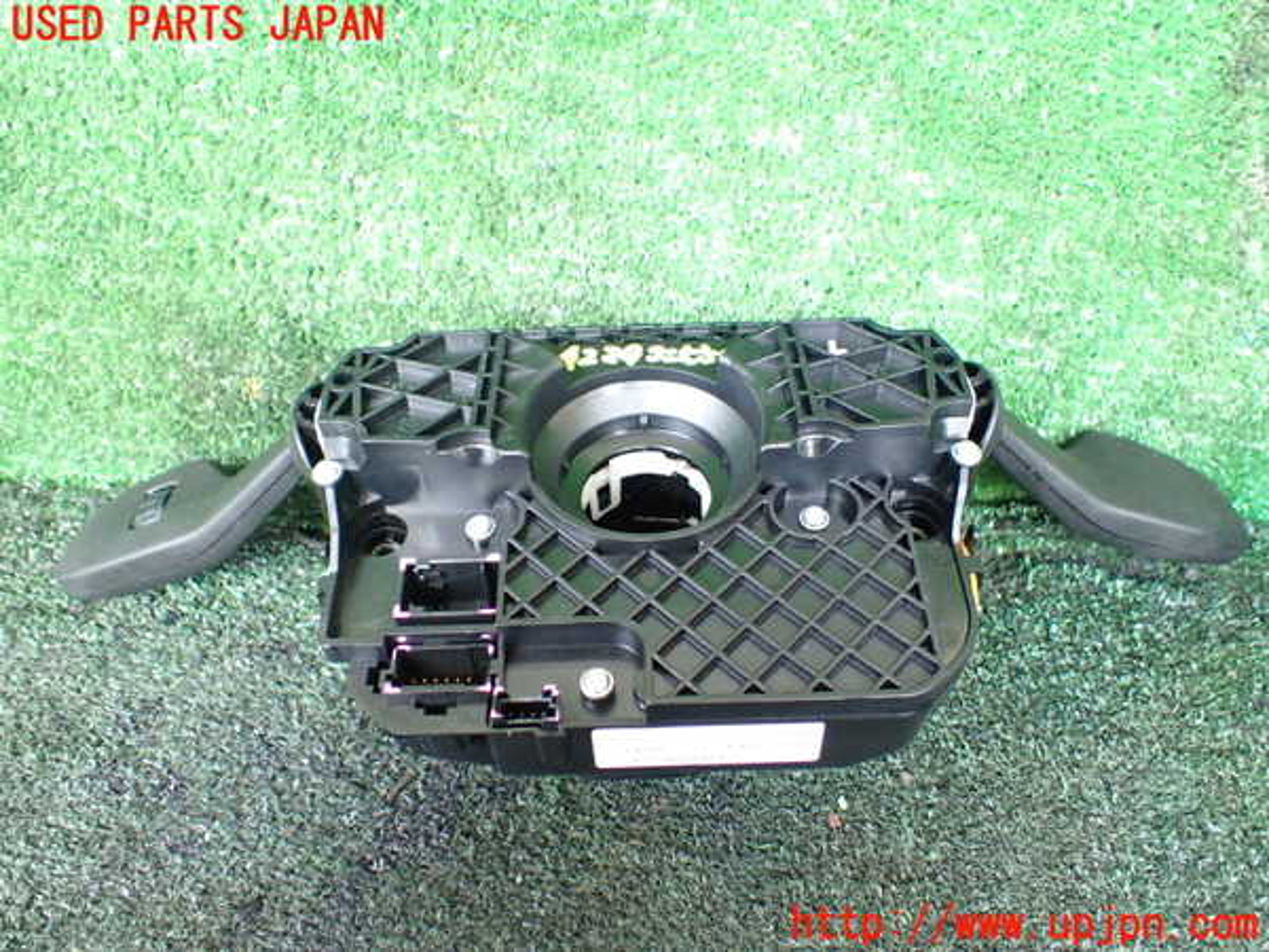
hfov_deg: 60.0
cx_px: 634
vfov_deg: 46.8
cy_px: 476
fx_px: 1100
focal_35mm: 30
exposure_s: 1/125
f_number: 2.3
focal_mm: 5.4
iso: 800
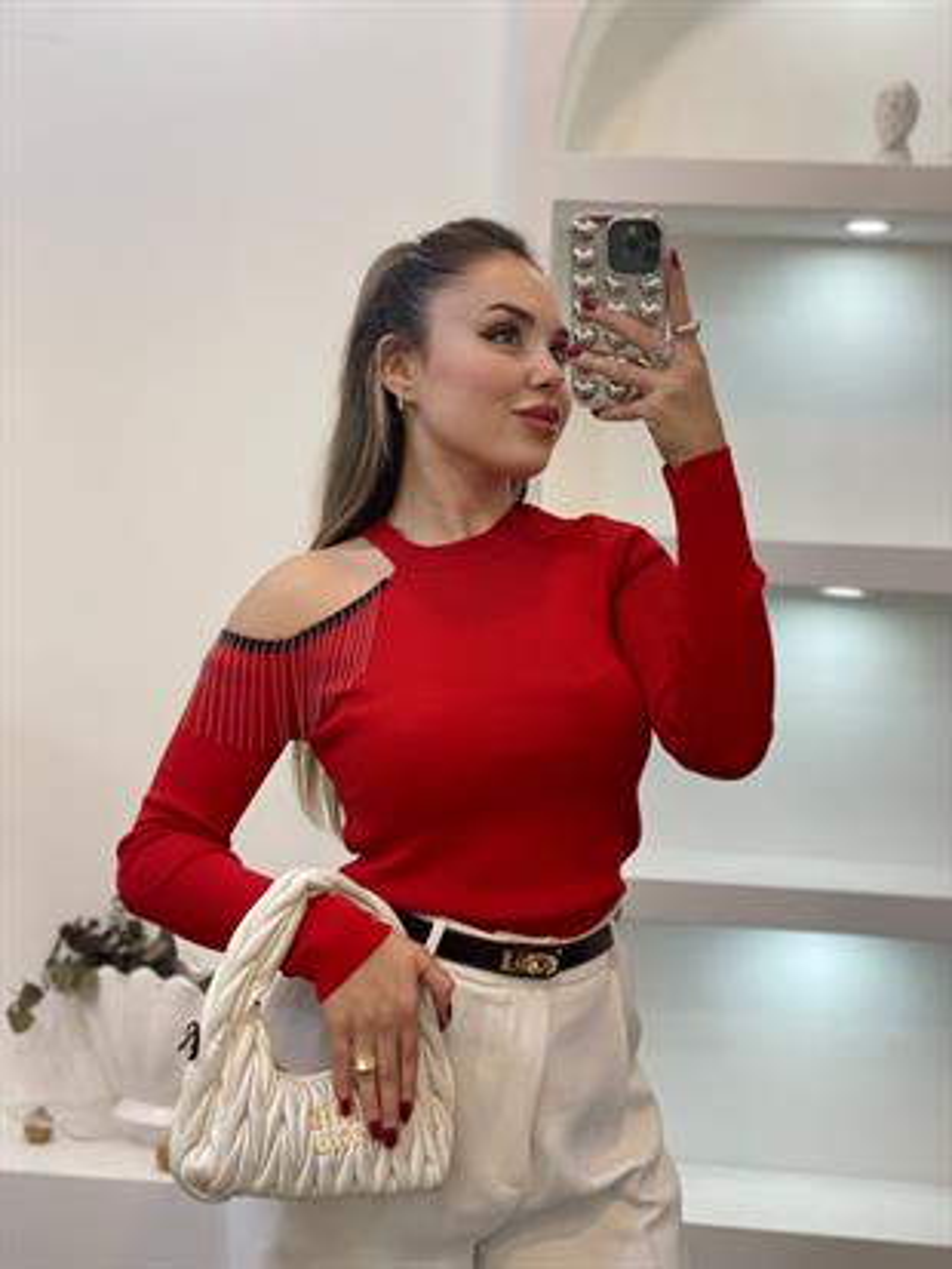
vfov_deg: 36.8
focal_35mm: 52
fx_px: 1906
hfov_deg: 28.0
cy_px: 634
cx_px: 476
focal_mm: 6
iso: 80
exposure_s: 1/100
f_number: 2
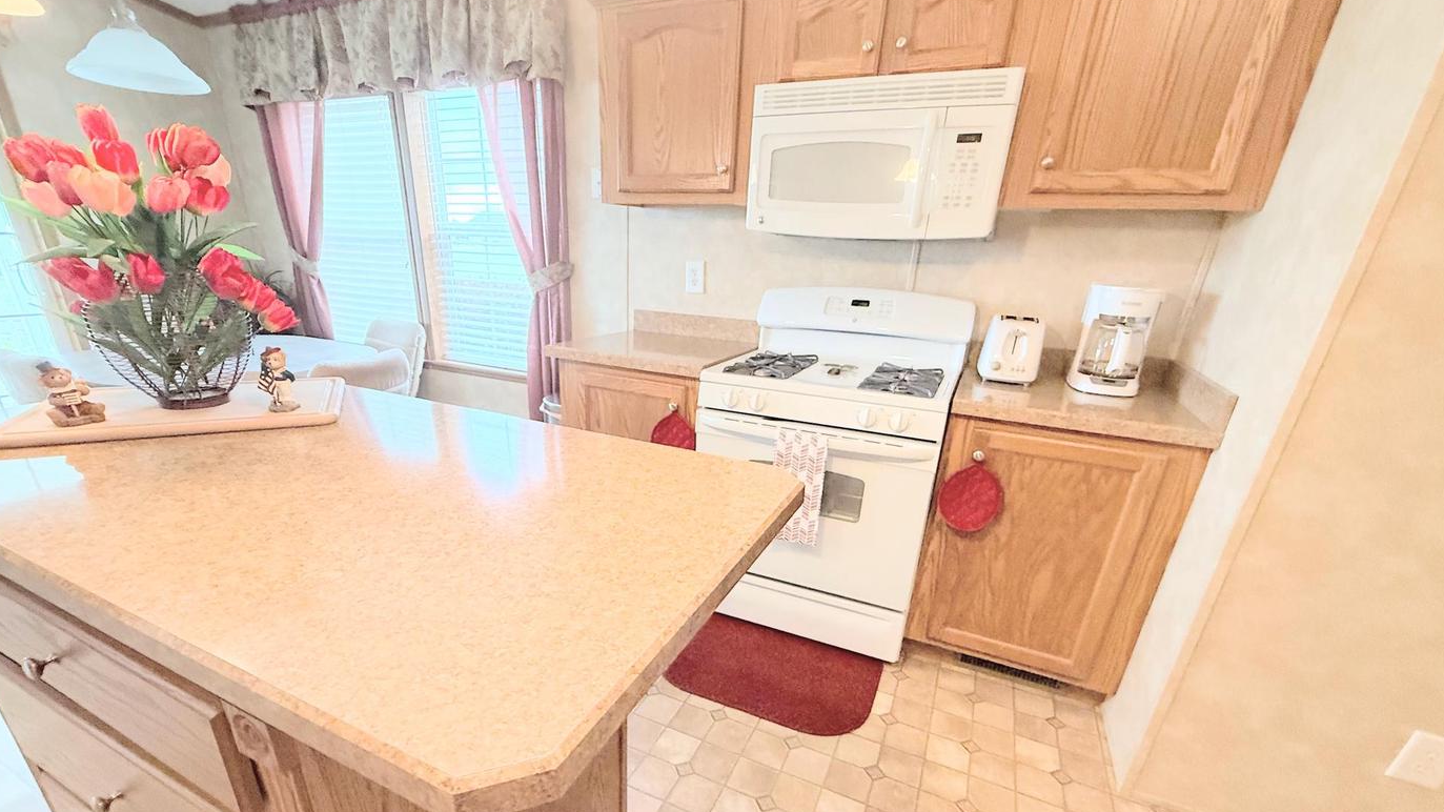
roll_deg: -1.7
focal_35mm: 16
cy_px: 502
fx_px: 613
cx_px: 694
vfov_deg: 66.2
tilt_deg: -21.5
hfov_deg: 99.3
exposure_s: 1/120
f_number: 2.2
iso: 500
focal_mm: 2.22
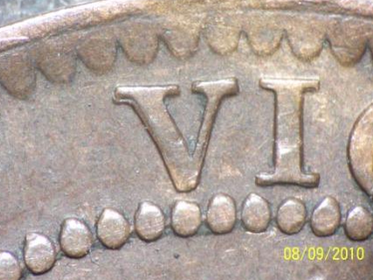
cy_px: 144
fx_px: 1627
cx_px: 190
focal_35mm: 151
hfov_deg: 13.1
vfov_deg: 9.8
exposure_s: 1/20
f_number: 4.9
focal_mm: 22.4
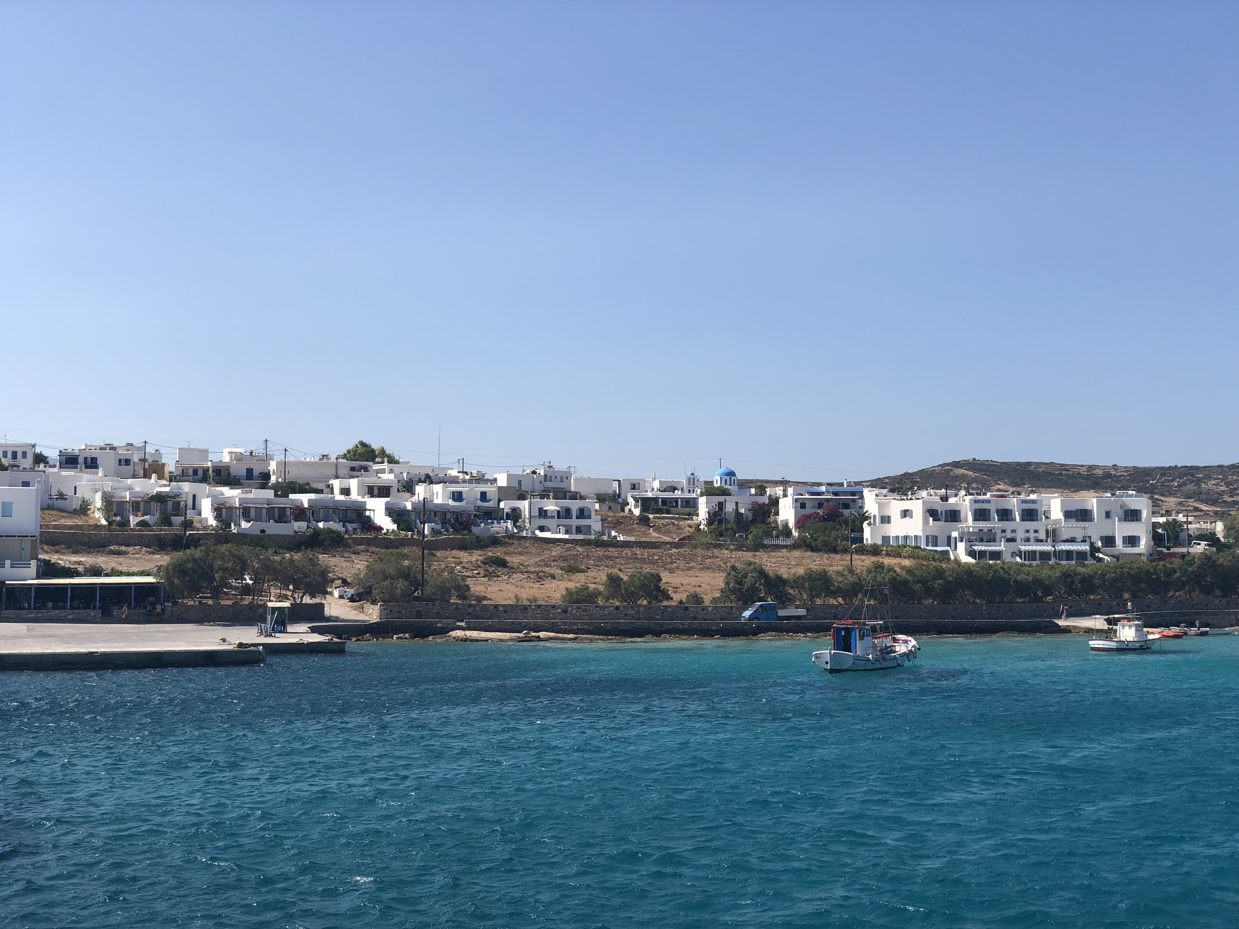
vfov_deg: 28.0
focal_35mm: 52
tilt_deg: +4.6
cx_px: 620
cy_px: 464
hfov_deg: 36.8
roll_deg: -0.4
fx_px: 1861
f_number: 2.4
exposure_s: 1/1372
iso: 16
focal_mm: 6
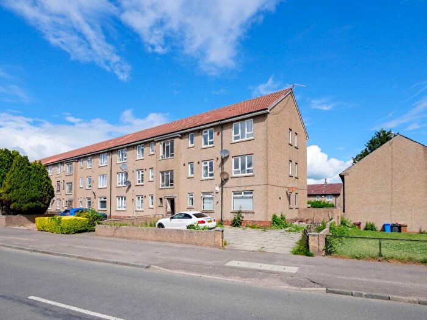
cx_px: 214
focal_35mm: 18
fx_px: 222
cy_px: 160
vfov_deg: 71.6
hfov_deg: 87.8
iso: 200
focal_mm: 9
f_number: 8
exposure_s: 1/500
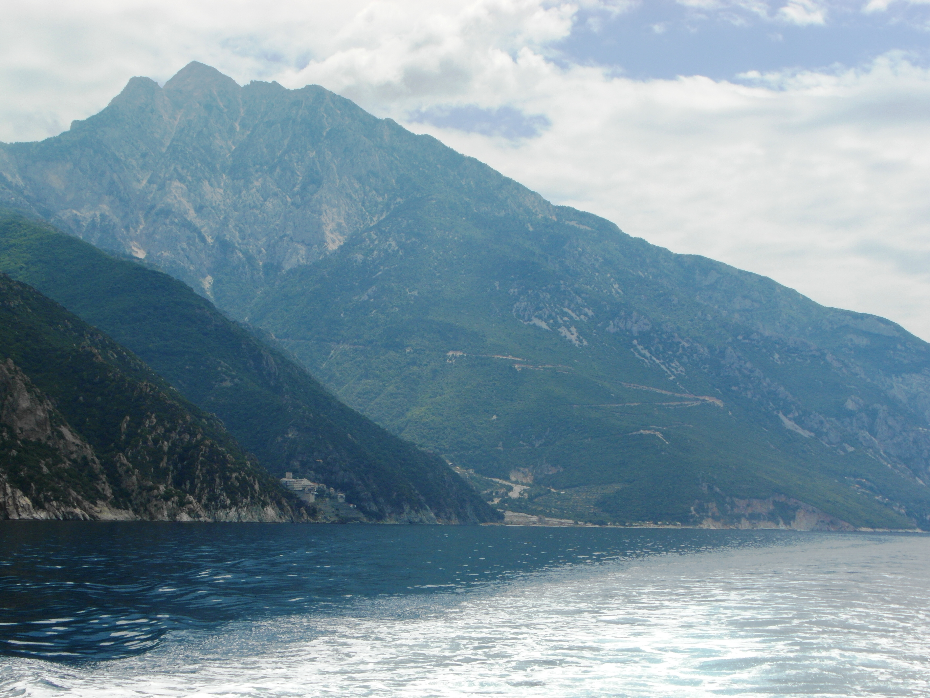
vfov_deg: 22.9
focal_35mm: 64
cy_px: 349
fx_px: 1719
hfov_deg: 30.3
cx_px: 465
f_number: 4.5
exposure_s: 1/1000
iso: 100
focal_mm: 11.4
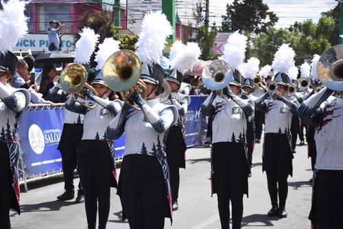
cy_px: 114
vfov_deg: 16.3
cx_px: 172
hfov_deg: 24.2
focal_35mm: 84
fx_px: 801
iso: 800
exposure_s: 1/3200
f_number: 4.8
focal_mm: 56
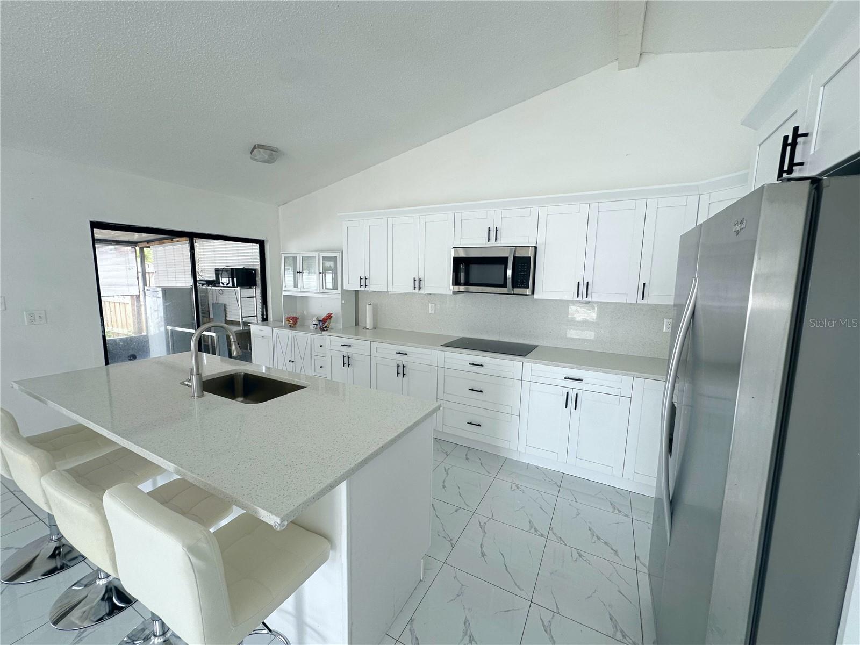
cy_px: 322
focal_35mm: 14
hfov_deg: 102.1
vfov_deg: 85.7
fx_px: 348
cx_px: 430
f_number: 2.2
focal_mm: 2.22
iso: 64
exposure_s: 1/99
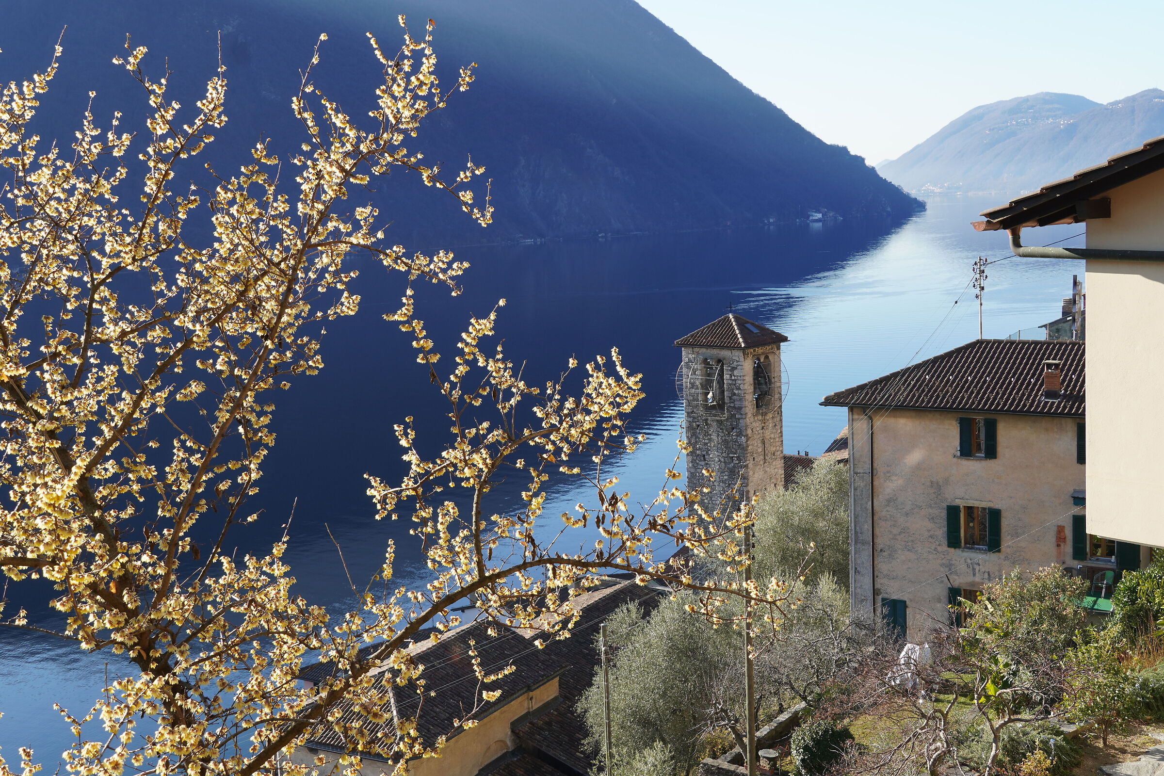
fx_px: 1455
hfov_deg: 43.6
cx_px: 582
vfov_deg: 29.9
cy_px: 388
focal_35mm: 45
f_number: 8
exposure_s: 1/100
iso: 100
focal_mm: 30
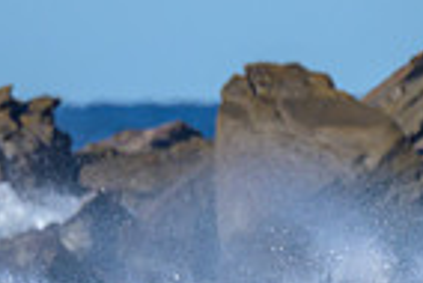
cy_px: 450
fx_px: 52764
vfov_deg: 0.3
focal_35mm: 4486
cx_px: 352
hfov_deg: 0.5
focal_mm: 800
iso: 250
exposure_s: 1/2000
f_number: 6.3
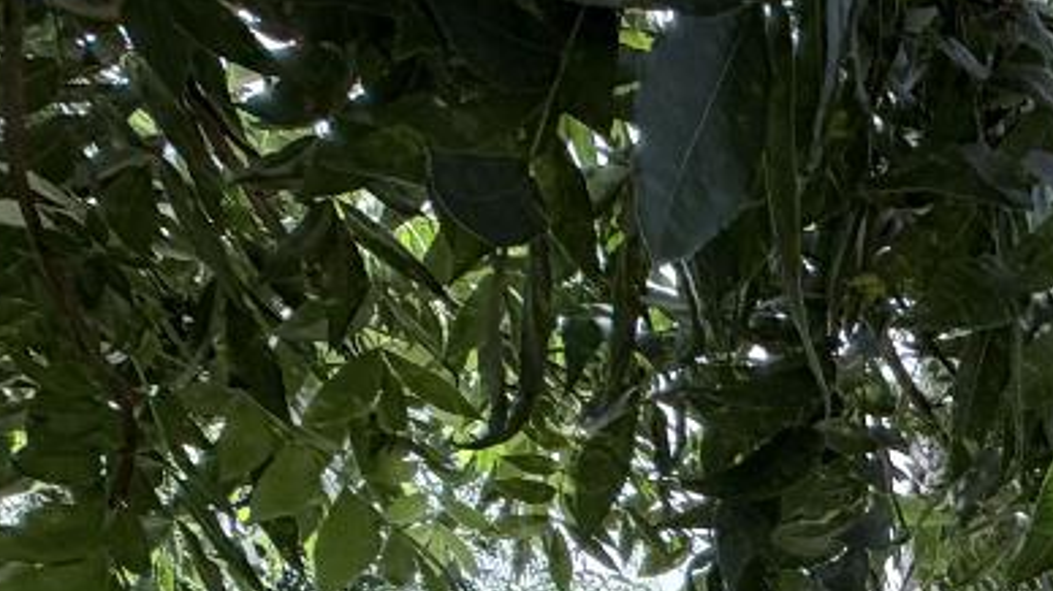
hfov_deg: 25.2
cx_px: 1645
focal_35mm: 59
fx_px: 1647
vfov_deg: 14.5
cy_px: 1368
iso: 40
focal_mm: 2.22
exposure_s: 1/506
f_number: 2.2
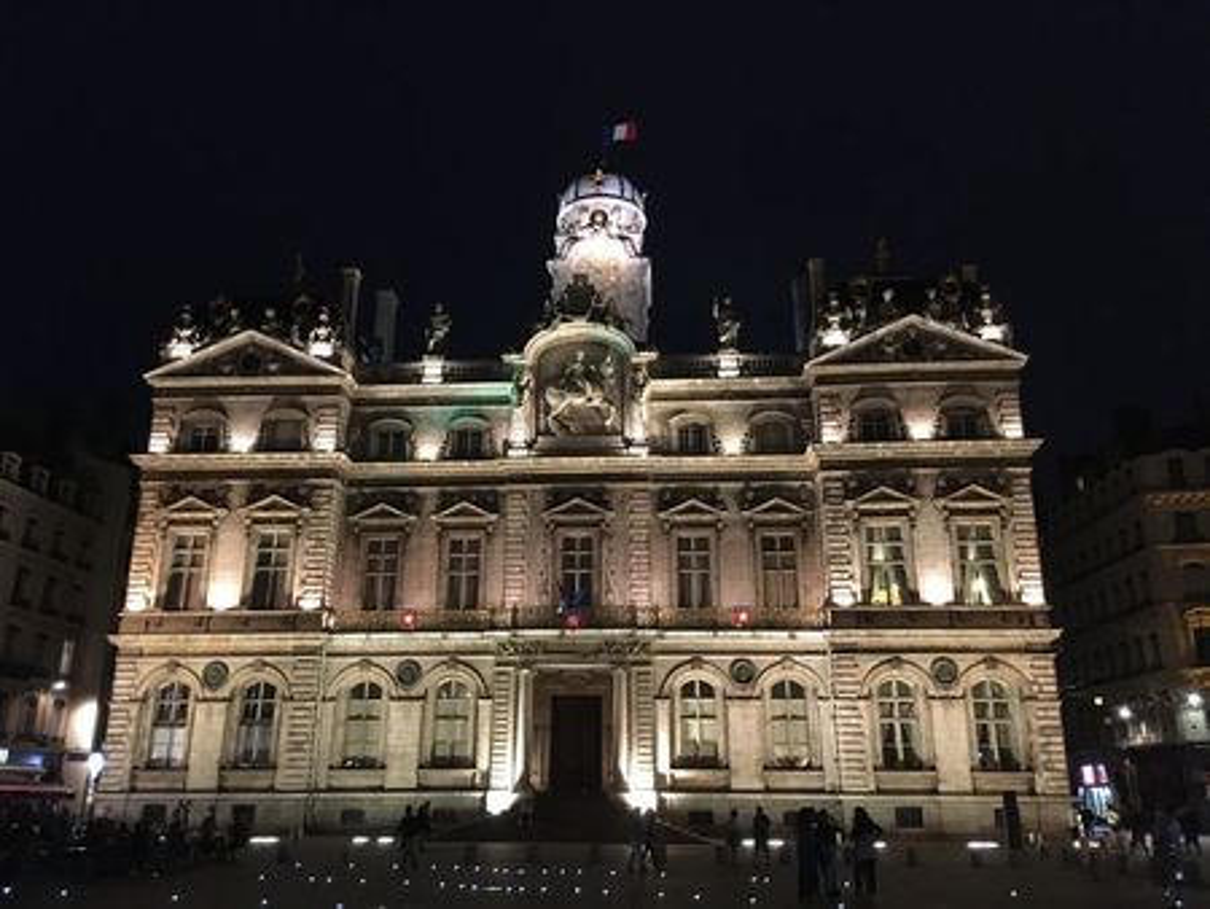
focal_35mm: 29
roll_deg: +0.3
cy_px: 454
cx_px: 605
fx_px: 1014
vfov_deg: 48.3
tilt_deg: +17.0
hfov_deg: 61.6
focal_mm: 4.15
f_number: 2.2
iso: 250
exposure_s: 1/17
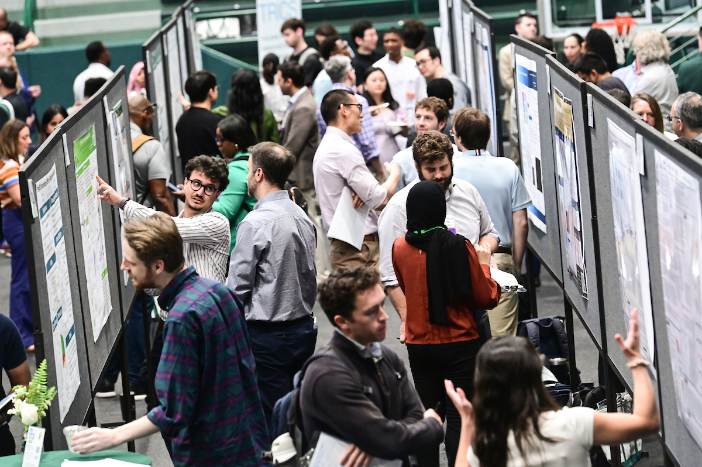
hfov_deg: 11.8
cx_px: 351
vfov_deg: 7.8
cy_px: 234
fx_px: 3410
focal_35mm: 175
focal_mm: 175
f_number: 4.5
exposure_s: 1/100
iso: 6400
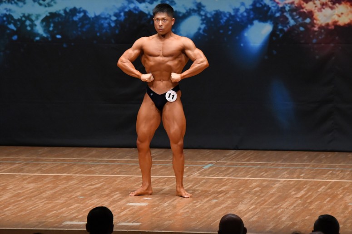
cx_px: 176
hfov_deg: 7.6
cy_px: 117
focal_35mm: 270
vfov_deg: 5.1
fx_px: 2639
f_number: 5.6
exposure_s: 1/400
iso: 5000
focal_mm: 180
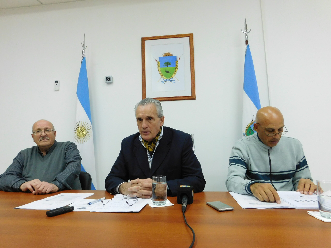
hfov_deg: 73.9
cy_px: 124
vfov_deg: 58.9
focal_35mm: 23
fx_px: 220
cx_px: 166
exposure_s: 1/30
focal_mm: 4
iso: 360
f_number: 3
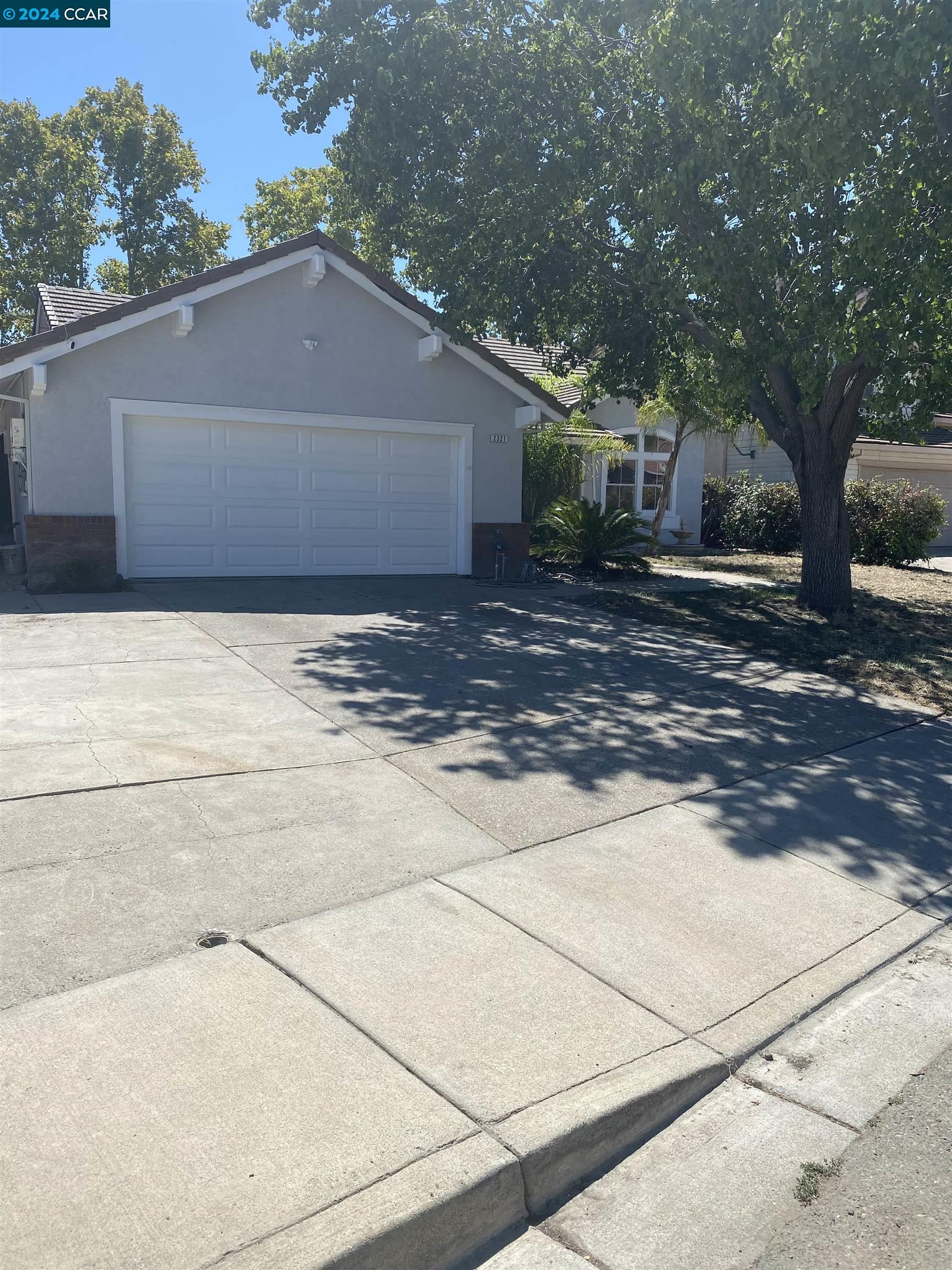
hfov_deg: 53.1
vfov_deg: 67.3
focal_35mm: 26
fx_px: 953
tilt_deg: -6.9
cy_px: 635
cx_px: 476
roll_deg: -2.7
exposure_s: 1/3300
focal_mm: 4.25
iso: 32
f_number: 1.8
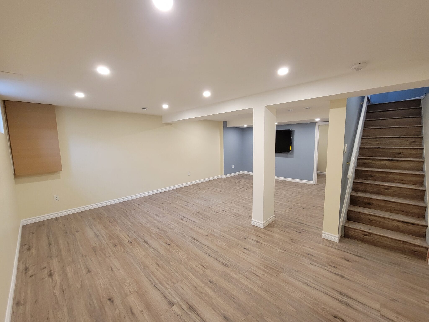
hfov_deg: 106.2
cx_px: 214
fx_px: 161
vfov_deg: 89.9
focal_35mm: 13
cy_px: 161
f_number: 2.2
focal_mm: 2.2
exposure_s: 1/60
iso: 400
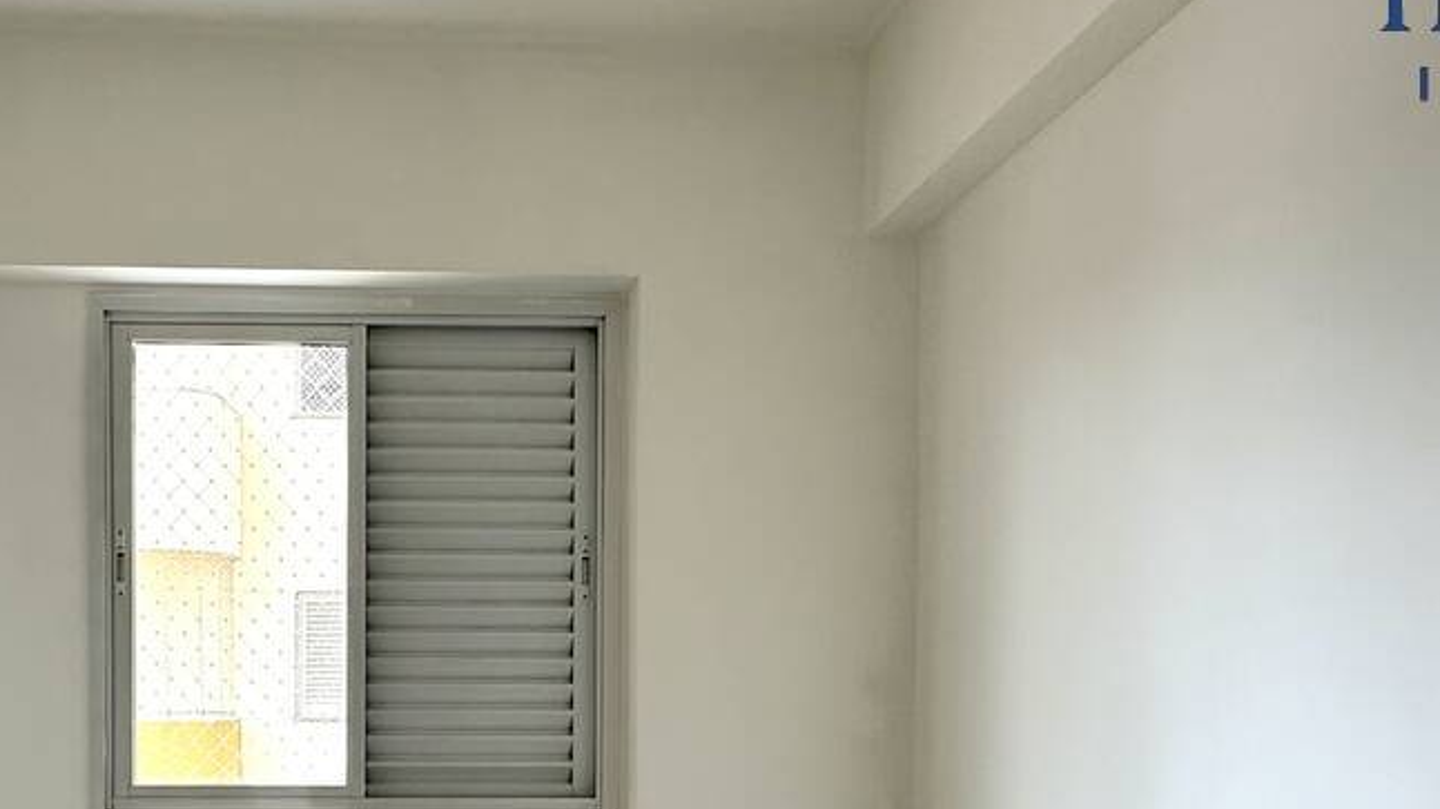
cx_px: 441
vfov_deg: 33.0
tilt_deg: -1.7
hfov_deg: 56.4
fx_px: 1298
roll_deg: +0.2
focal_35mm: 34
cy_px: 711
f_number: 2.2
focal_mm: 2.22
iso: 40
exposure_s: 1/99
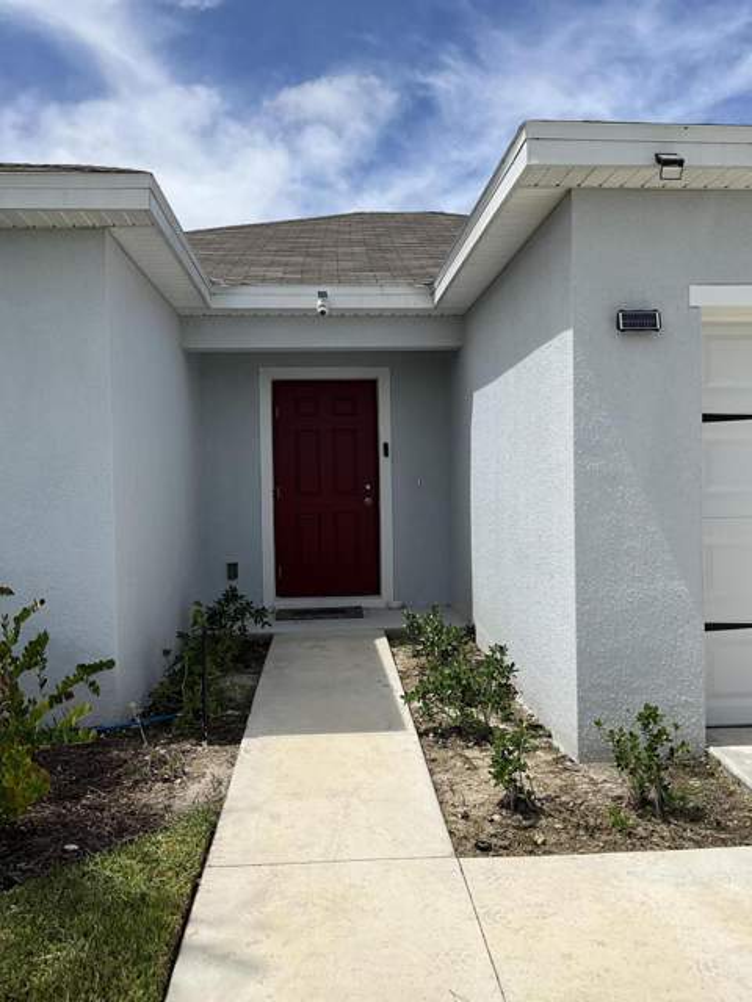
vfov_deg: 61.7
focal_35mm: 29
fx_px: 840
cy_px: 501
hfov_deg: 48.2
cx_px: 376
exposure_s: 1/3125
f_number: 1.8
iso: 25
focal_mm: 3
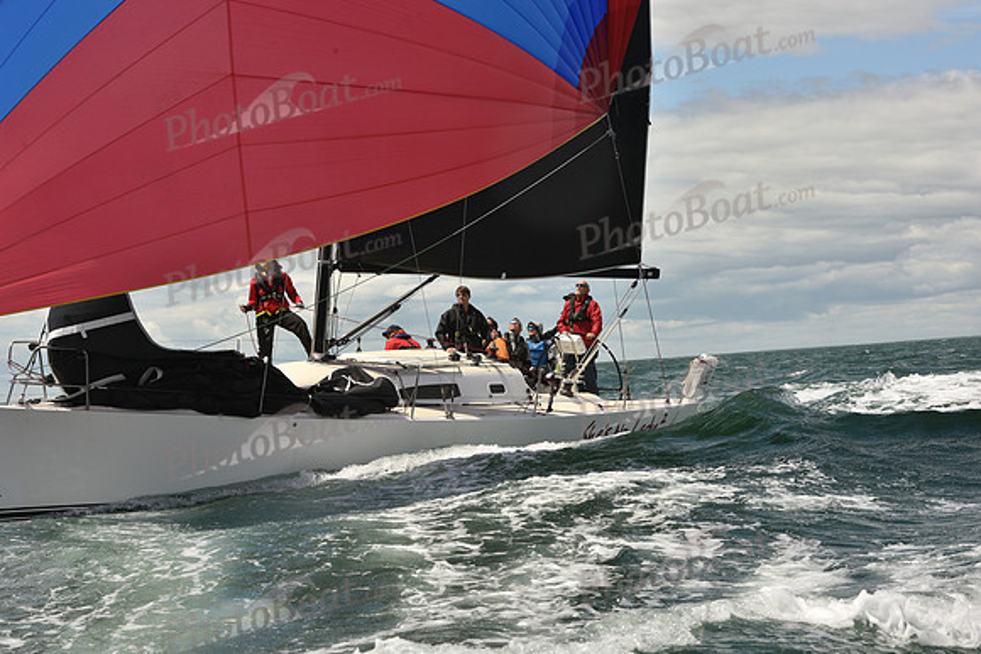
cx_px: 490
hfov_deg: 28.8
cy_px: 327
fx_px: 1908
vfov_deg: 19.5
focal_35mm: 70
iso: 320
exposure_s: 1/800
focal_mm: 70
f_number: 11
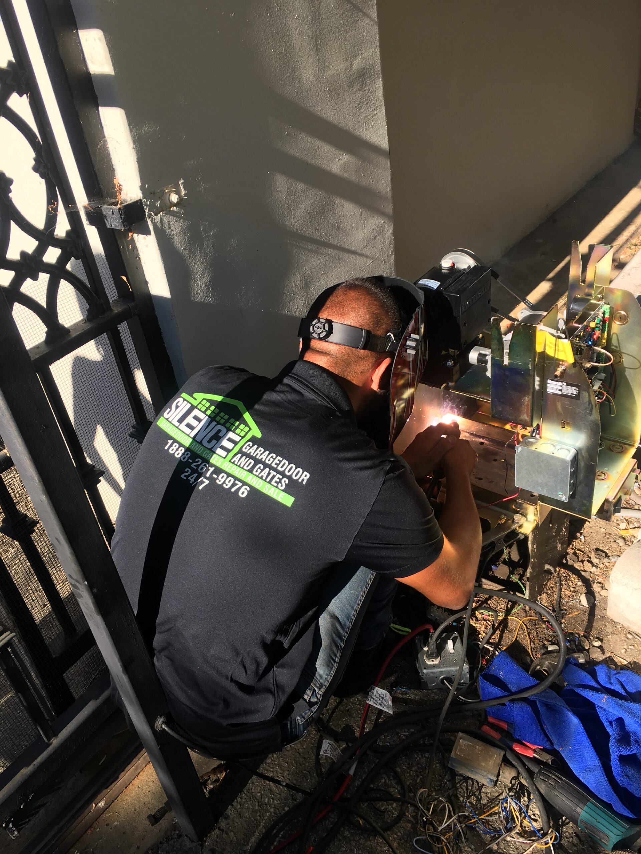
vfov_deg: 61.7
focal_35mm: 29
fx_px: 716
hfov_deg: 48.2
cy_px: 427
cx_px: 320
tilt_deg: -33.5
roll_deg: +8.0
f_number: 2.2
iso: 25
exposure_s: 1/641
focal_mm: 4.15
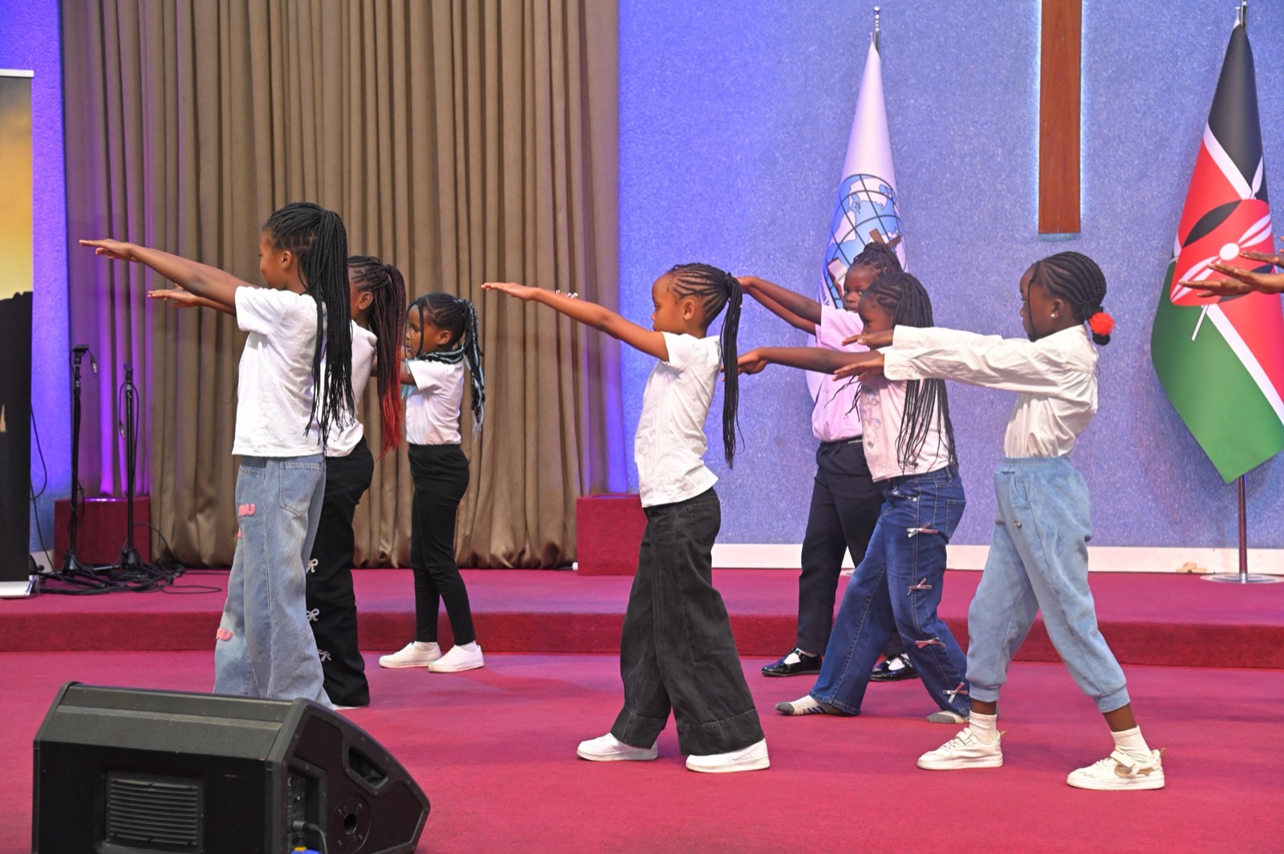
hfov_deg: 34.5
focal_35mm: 58
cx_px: 642
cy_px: 427
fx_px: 2067
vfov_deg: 23.3
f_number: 5
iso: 2500
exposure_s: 1/200
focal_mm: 58
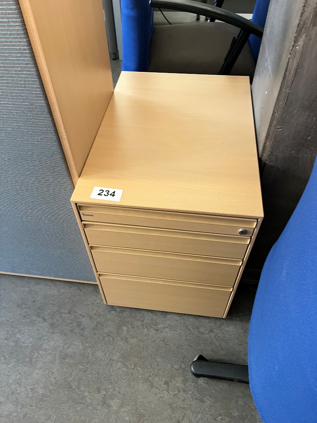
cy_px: 212
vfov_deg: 67.3
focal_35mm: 26
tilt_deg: -49.4
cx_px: 158
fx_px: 317
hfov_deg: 53.1
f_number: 1.6
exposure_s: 1/58
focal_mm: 5.1
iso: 250
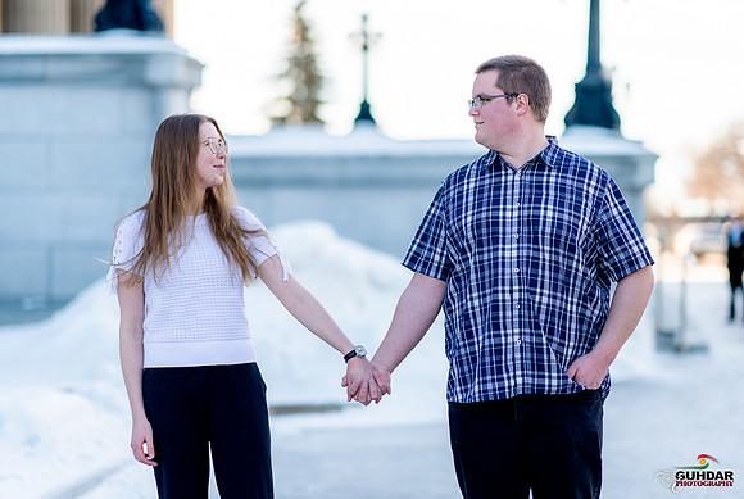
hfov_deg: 22.3
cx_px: 401
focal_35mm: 91
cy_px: 232
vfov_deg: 15.0
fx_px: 1891
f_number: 1.4
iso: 100
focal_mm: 85
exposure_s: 1/1600
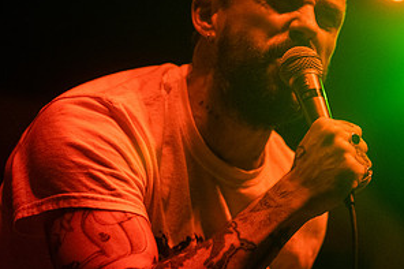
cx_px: 304
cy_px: 103
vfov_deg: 8.7
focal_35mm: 157
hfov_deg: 13.0
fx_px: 1761
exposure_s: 1/200
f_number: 3.2
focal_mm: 80
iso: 1600
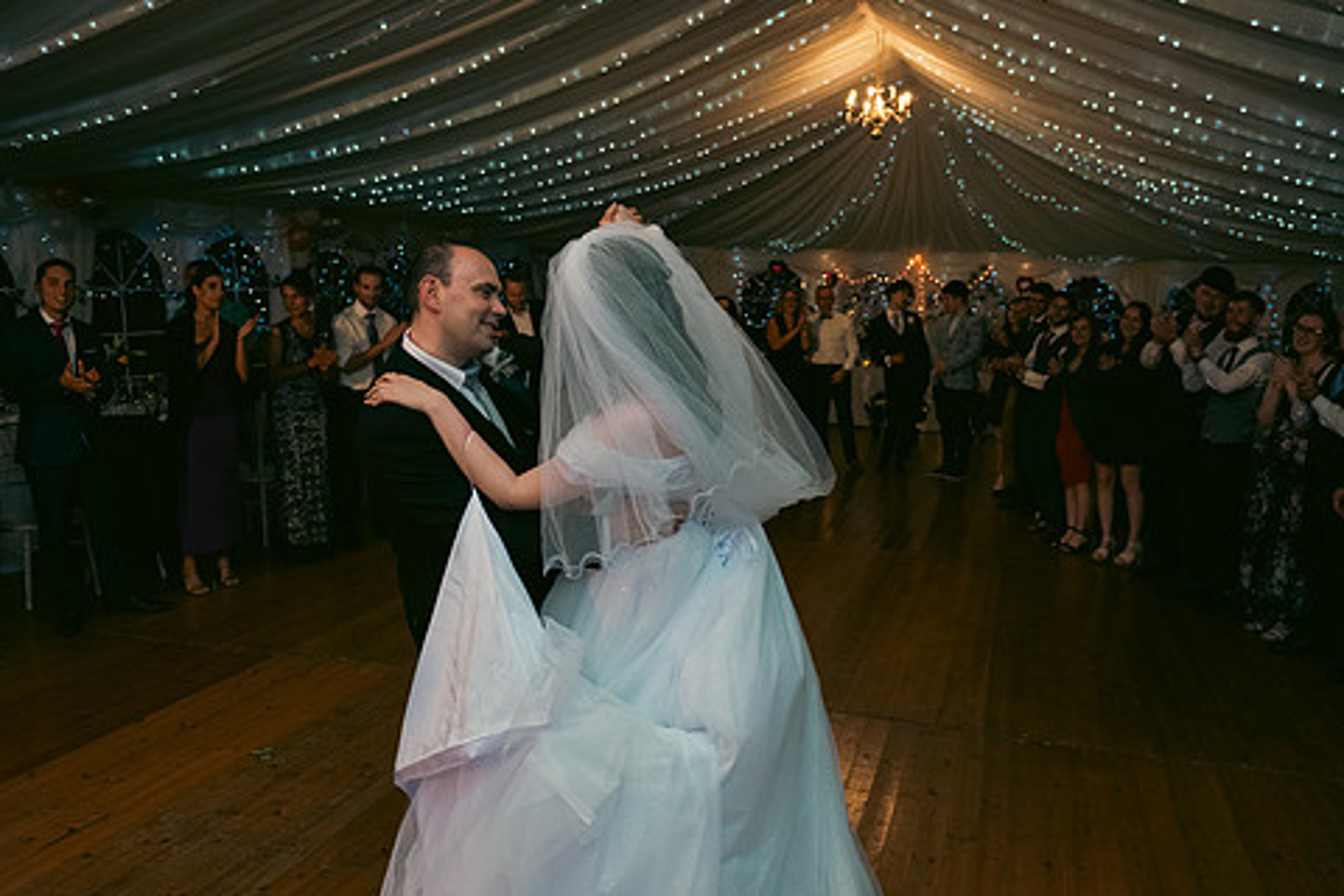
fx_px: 1083
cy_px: 483
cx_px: 742
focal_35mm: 29
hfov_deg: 63.5
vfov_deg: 44.9
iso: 800
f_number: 3.5
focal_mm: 24
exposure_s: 1/160
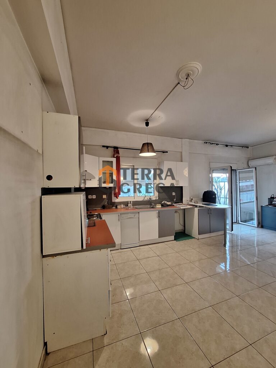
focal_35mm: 13
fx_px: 138
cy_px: 184
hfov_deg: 89.9
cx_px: 138
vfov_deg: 106.2
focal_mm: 1.74
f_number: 2.2
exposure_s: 1/33
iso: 200
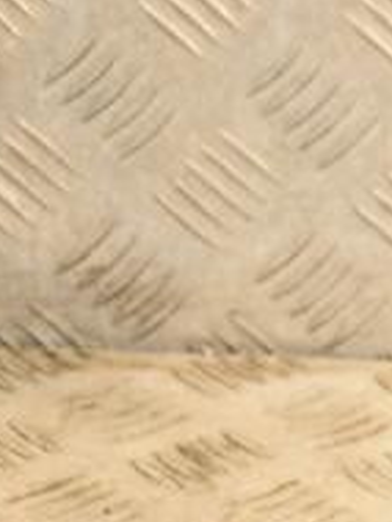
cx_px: 809
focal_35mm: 284
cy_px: 367
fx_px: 4283
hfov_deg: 5.1
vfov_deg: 7.0
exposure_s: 1/100
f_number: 5.3
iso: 800
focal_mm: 62
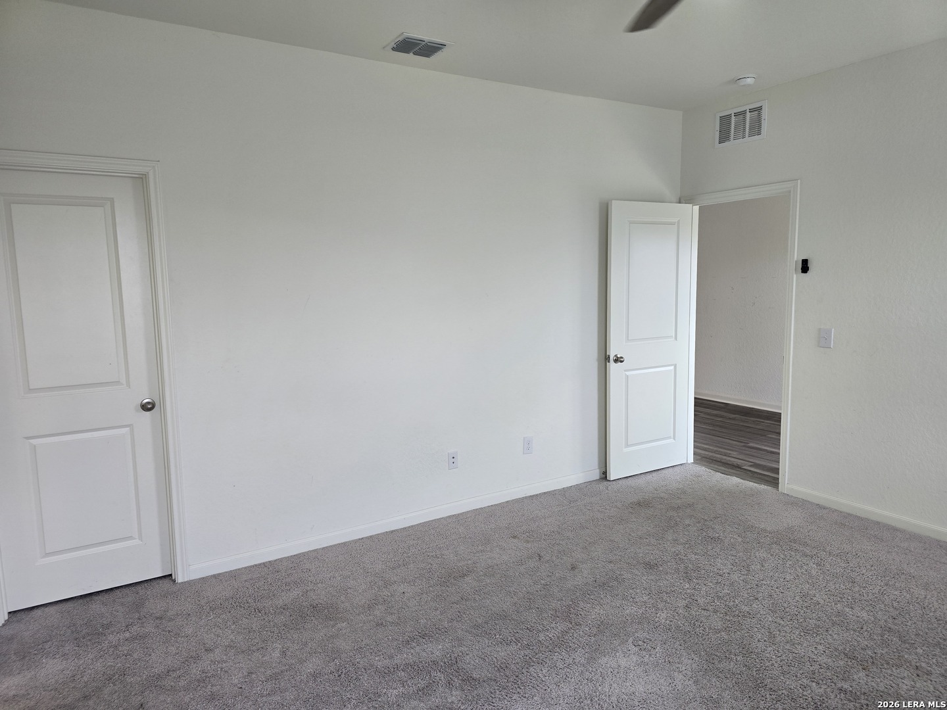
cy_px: 355
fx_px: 629
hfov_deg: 73.9
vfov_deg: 58.9
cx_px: 474
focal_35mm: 23
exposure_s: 1/120
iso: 100
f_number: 1.7
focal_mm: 6.3
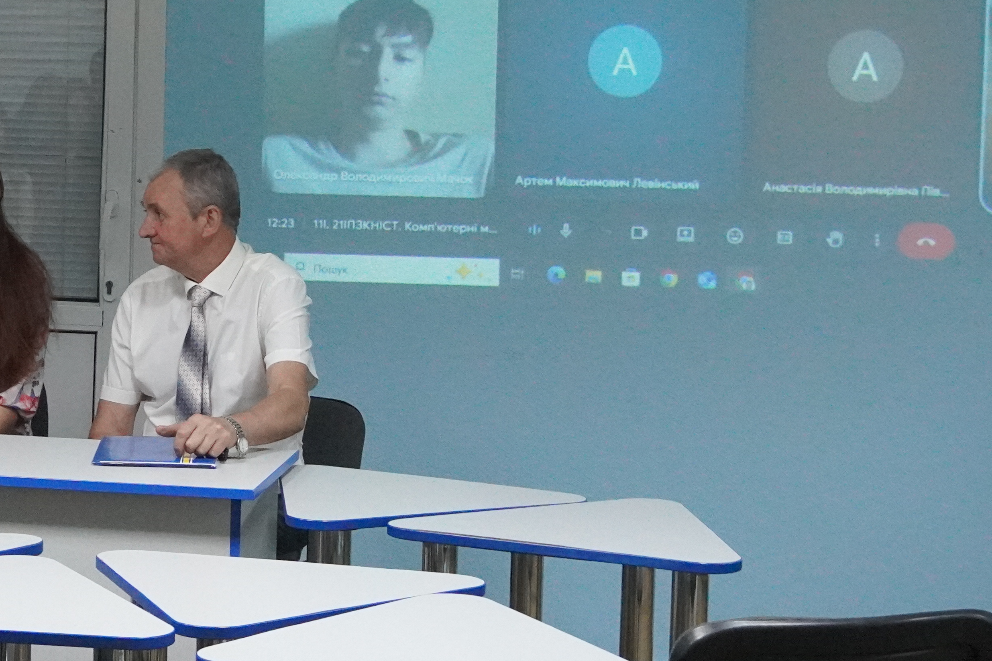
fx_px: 2810
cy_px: 92
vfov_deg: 13.3
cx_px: 96
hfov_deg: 19.6
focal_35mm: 102
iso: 6400
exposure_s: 1/160
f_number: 4.5
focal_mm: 28
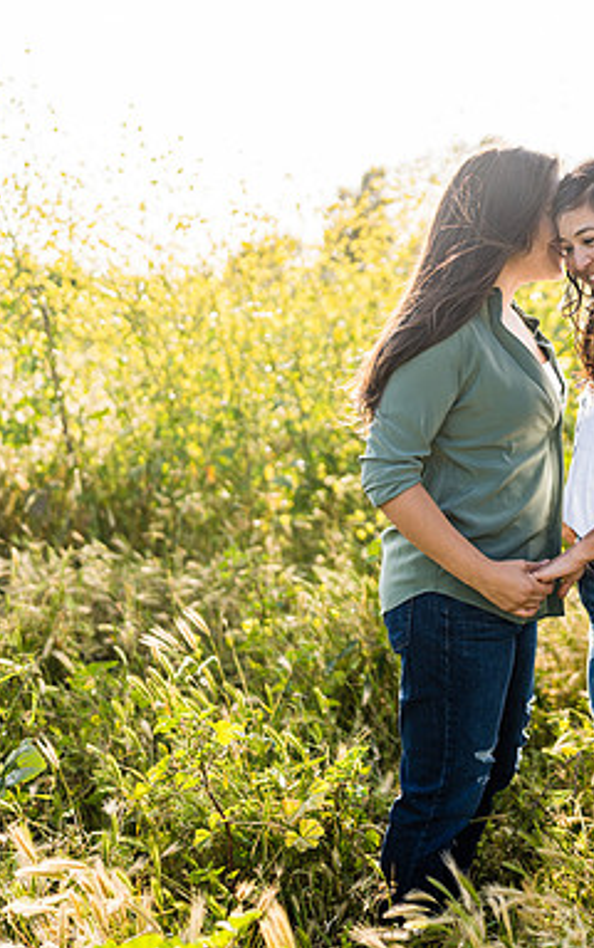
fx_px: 1396
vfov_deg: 37.5
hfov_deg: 22.7
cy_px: 474
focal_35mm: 54
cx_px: 644
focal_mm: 35
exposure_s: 1/3200
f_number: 1.4
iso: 100
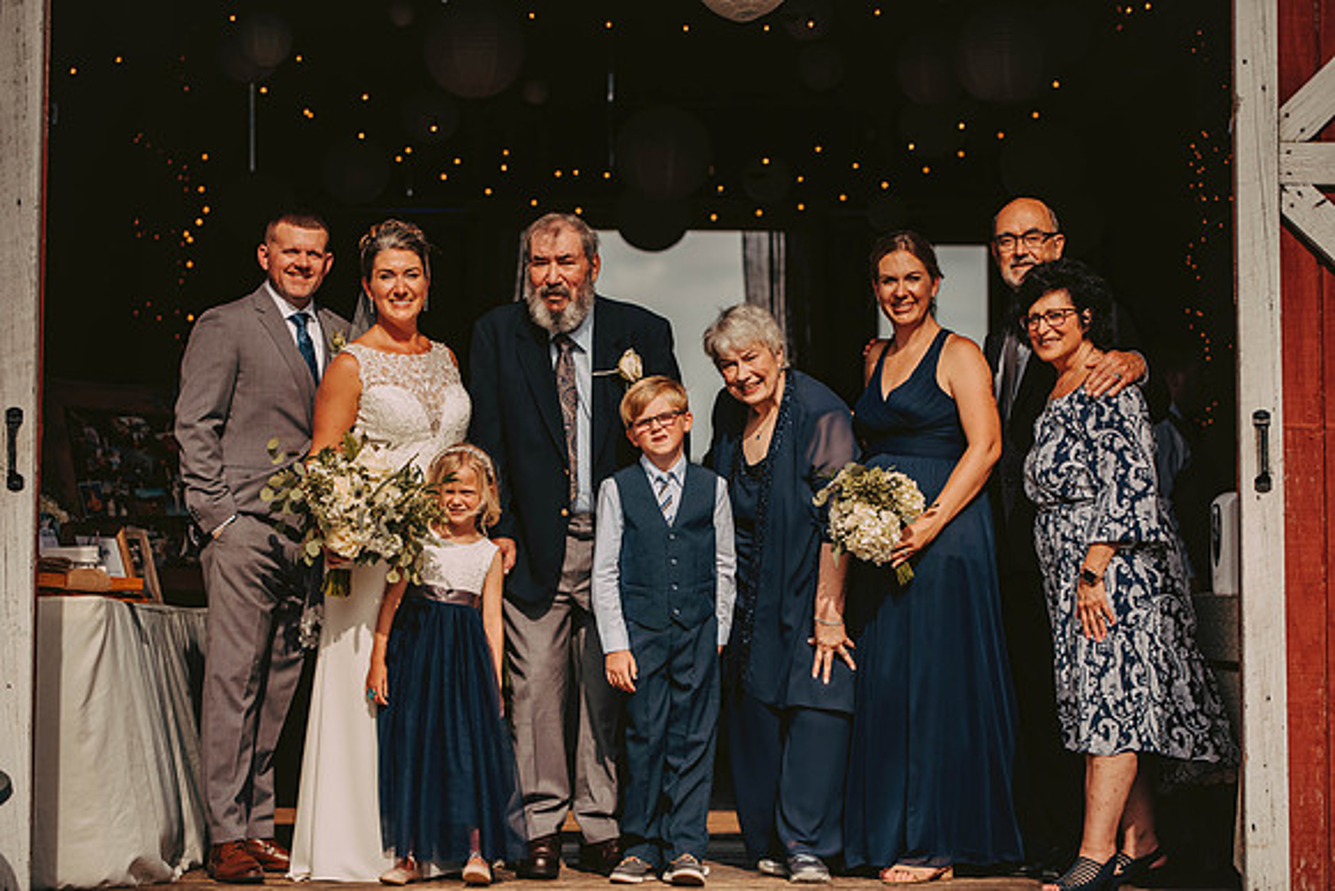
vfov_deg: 15.2
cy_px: 446
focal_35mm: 90
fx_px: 3338
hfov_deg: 22.6
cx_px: 668
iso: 200
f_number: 2.8
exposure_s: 1/2500
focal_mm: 90
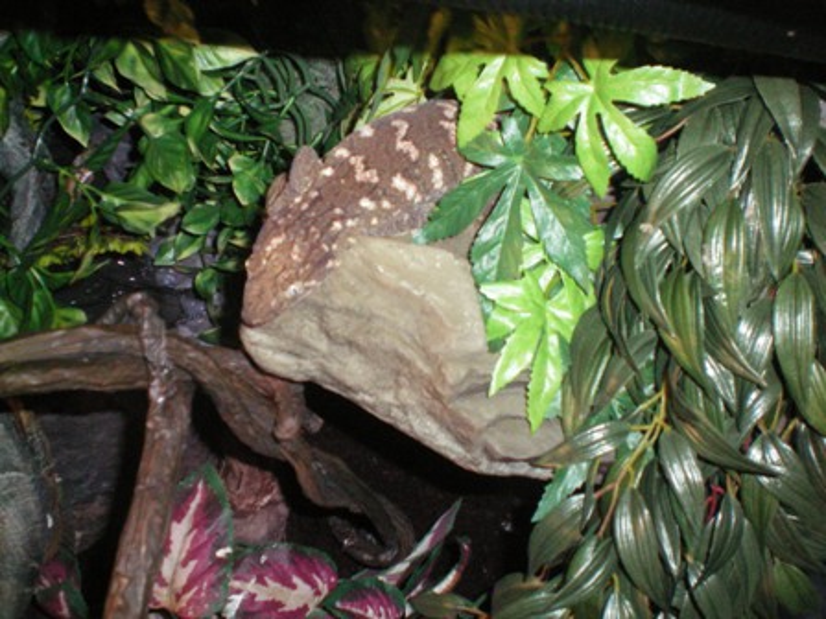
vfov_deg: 37.7
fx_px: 907
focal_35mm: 38
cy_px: 310
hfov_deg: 49.0
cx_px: 413
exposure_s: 1/60
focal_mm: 6.3
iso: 400
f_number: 3.1
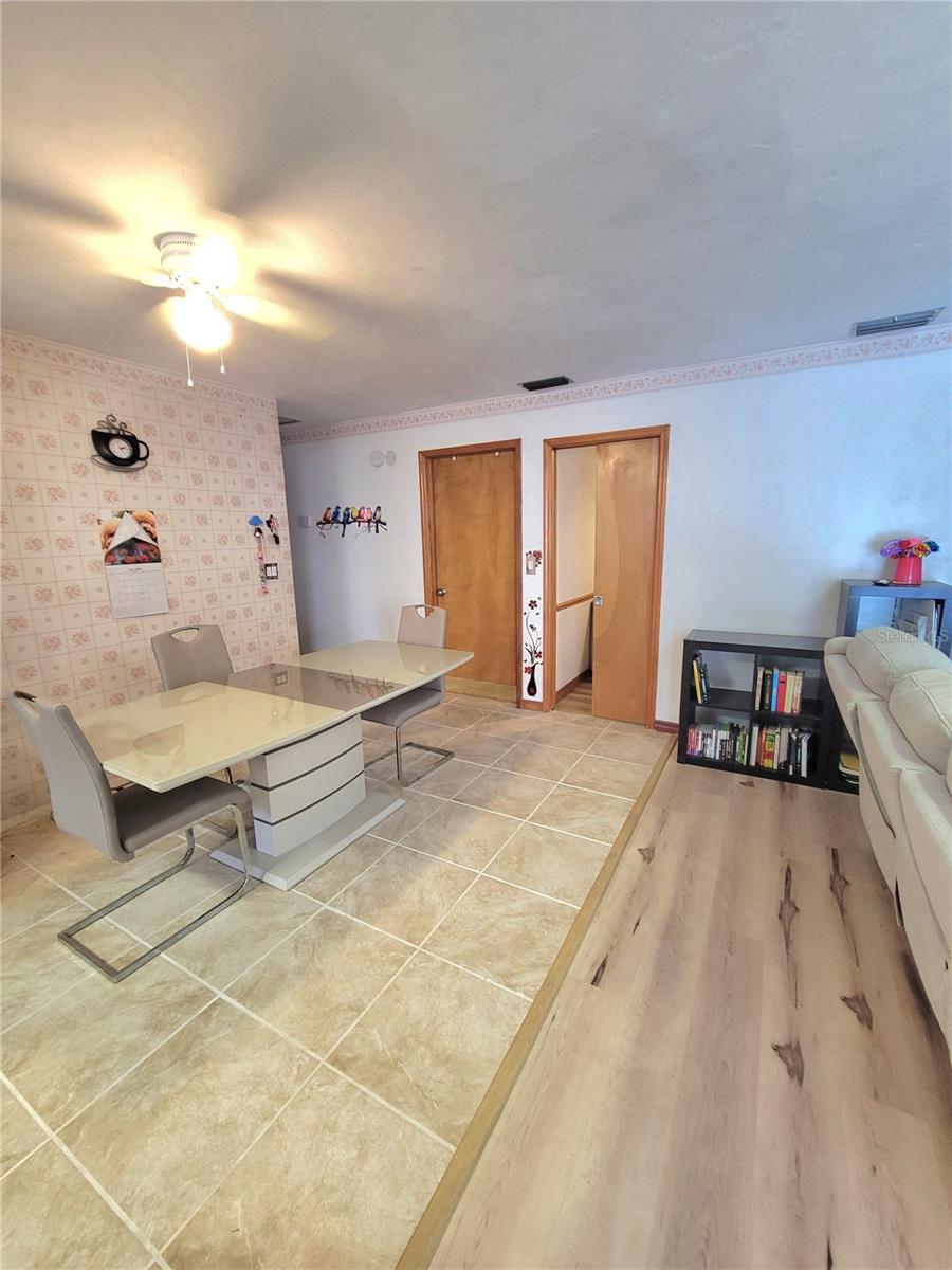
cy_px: 635
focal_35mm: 13
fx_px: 477
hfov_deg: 89.9
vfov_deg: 106.2
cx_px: 476
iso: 320
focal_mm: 2.2
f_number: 2.2
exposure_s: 1/40
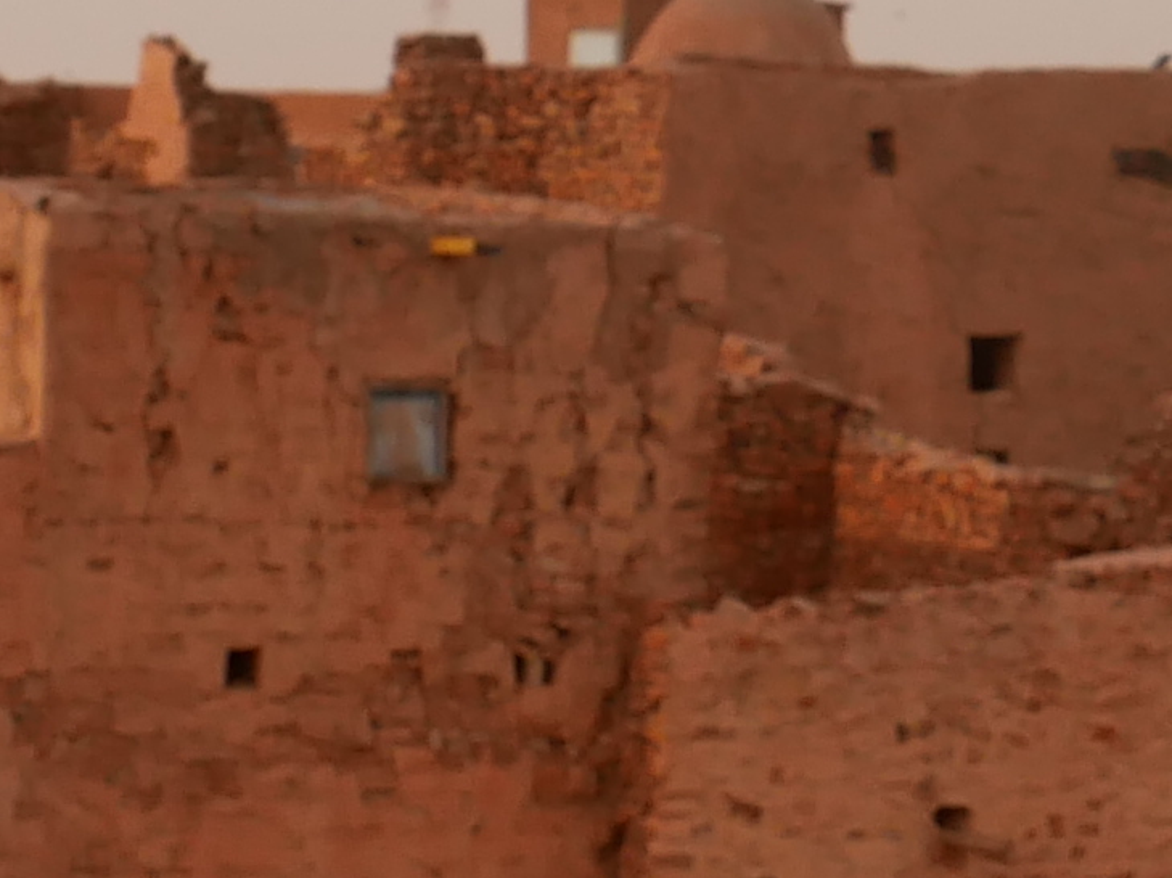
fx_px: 7682
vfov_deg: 6.5
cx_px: 1299
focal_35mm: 227
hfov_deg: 8.7
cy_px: -71
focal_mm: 18
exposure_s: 1/250
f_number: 5.6
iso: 200
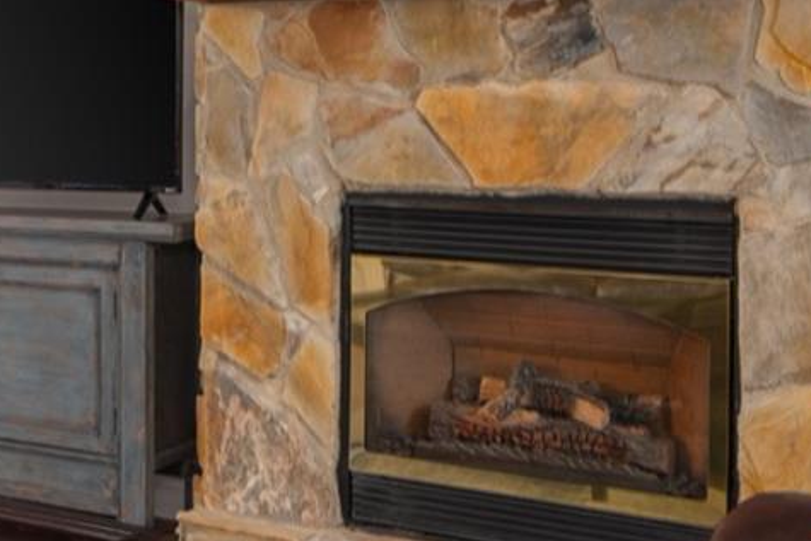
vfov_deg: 19.6
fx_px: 1555
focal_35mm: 69
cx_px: -176
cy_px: 126
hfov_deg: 26.0
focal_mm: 16
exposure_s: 1/200
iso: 320
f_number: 7.1
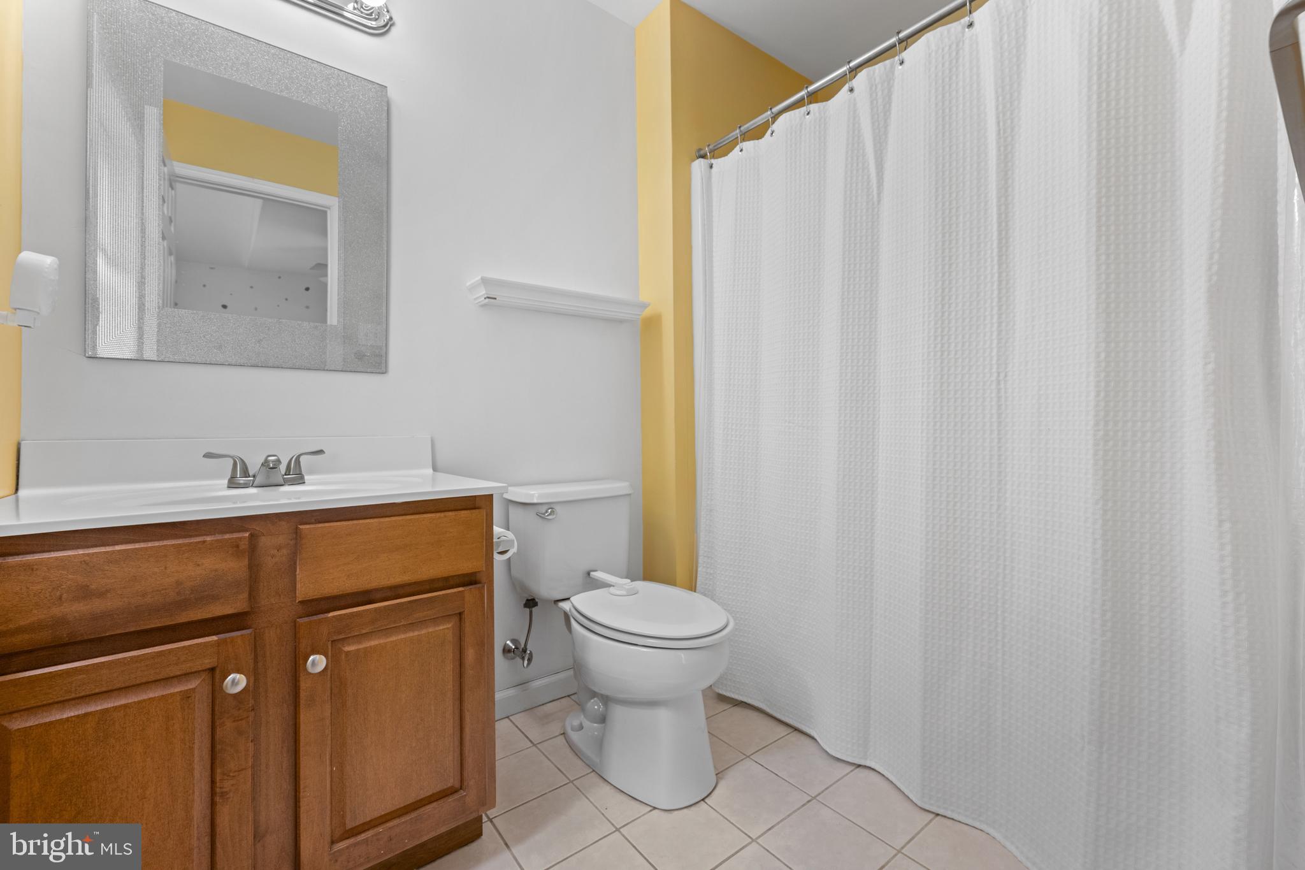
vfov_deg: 81.2
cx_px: 652
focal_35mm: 14
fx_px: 507
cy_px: 435
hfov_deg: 104.3
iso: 800
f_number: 6.3
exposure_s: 1/20
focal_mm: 14
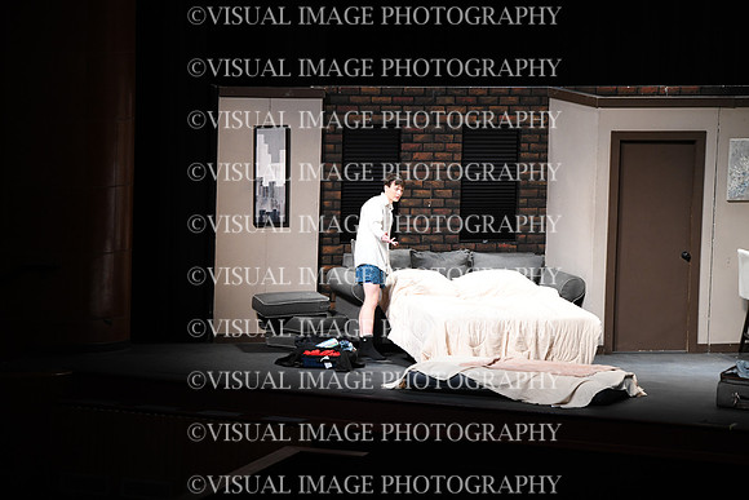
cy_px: 250
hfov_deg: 10.3
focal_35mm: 200
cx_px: 374
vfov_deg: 6.9
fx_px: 4162
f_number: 3.2
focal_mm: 200
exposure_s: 1/500
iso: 2500
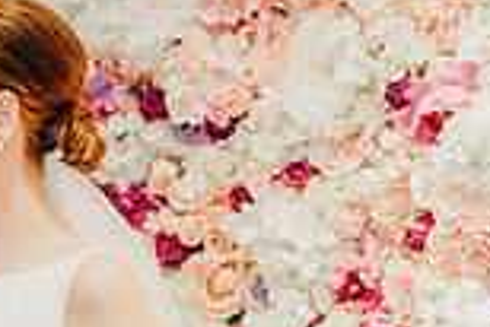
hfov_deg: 13.1
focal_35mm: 149
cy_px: 379
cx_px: -206
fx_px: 2030
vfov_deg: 9.1
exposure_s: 1/200
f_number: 2.2
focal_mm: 35
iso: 640
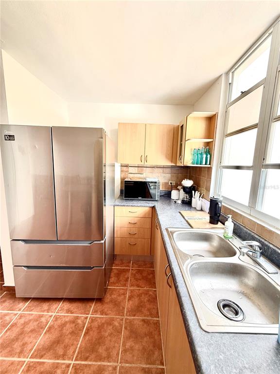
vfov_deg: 102.1
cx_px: 140
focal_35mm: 14
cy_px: 187
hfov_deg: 85.7
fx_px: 151
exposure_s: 1/99
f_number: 2.2
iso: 80
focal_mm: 2.22
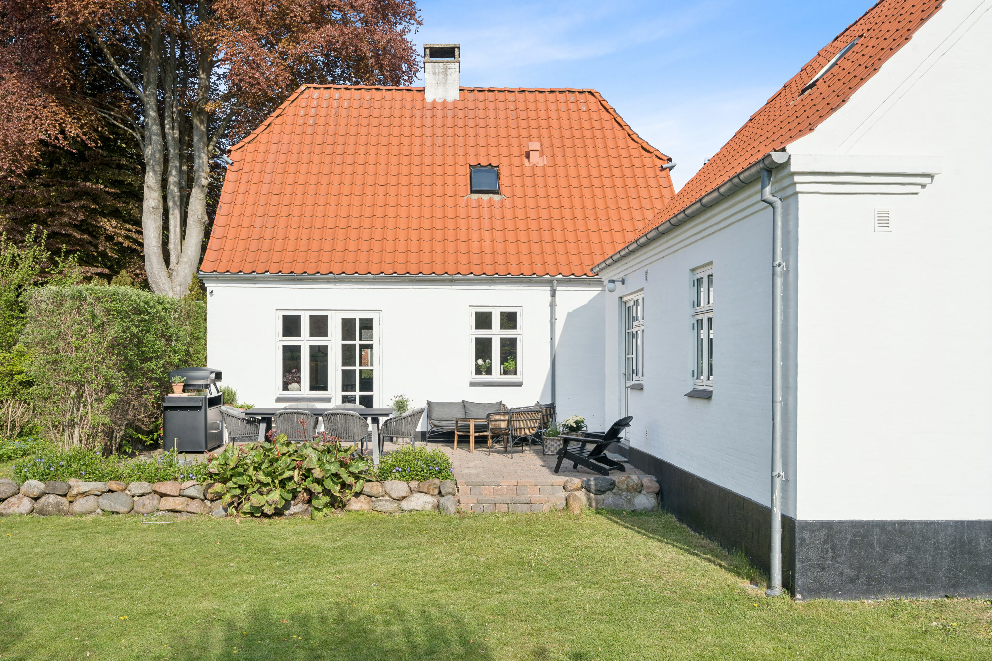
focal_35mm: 34
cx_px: 496
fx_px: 937
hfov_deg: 55.8
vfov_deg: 38.9
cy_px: 330
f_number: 10
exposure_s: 1/200
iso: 125
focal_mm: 34
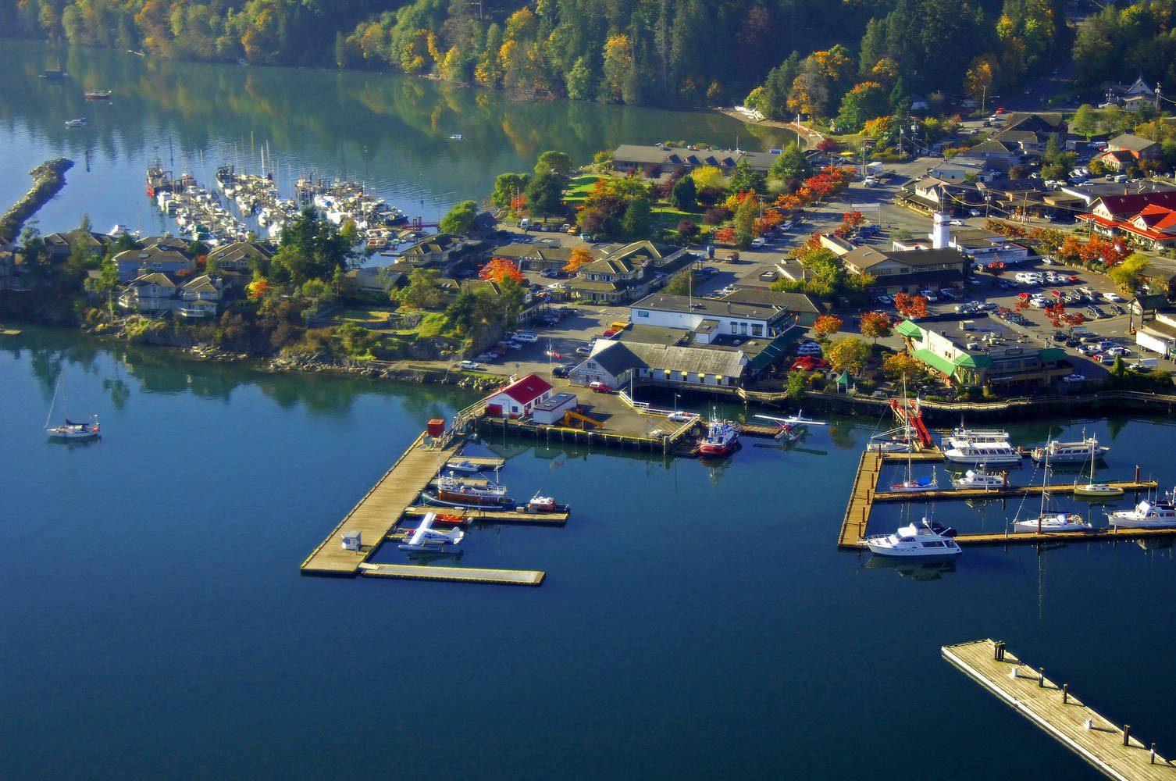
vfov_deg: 21.5
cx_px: 588
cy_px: 390
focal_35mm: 63
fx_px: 2055
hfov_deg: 31.9
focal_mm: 42
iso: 400
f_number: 4.5
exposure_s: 1/1000
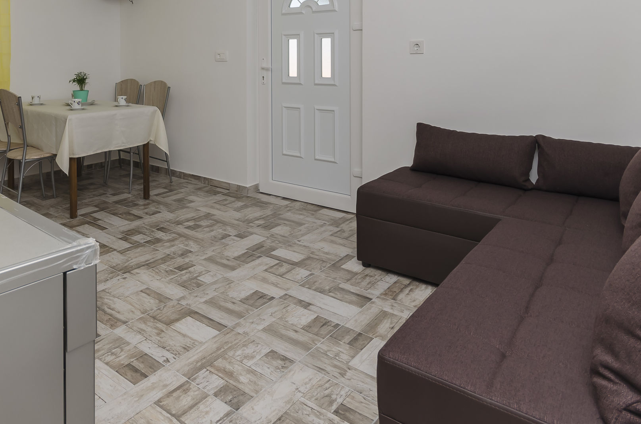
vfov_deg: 45.7
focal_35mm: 26
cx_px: 222
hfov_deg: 67.9
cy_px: 59
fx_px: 462
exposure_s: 1/100
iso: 100
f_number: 6.3
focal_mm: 10
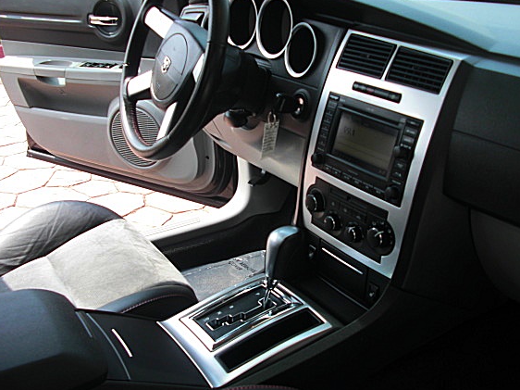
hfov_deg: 45.8
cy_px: 187
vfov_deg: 35.1
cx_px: 271
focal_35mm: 41
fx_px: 616
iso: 50
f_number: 2.8
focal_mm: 6.3
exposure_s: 1/250
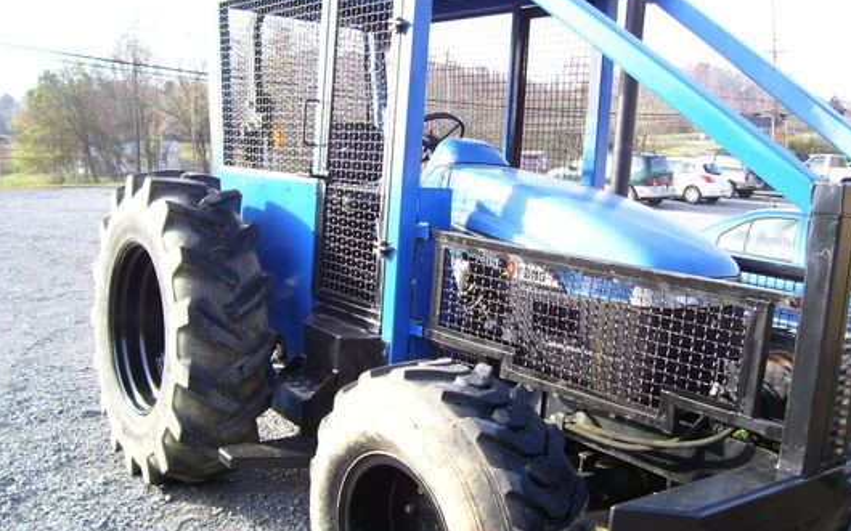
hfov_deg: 52.8
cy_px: 257
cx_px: 422
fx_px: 858
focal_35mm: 37
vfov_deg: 34.4
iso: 80
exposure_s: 1/180
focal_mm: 5.6
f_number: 2.7
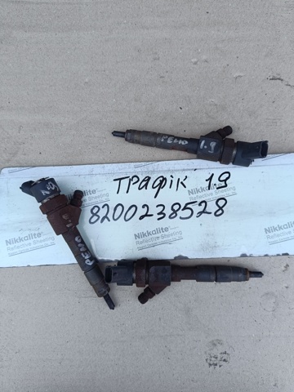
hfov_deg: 56.8
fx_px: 272
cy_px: 196
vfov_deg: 71.6
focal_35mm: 24
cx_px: 147
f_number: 1.88
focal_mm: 5.59
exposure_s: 1/141
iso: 51
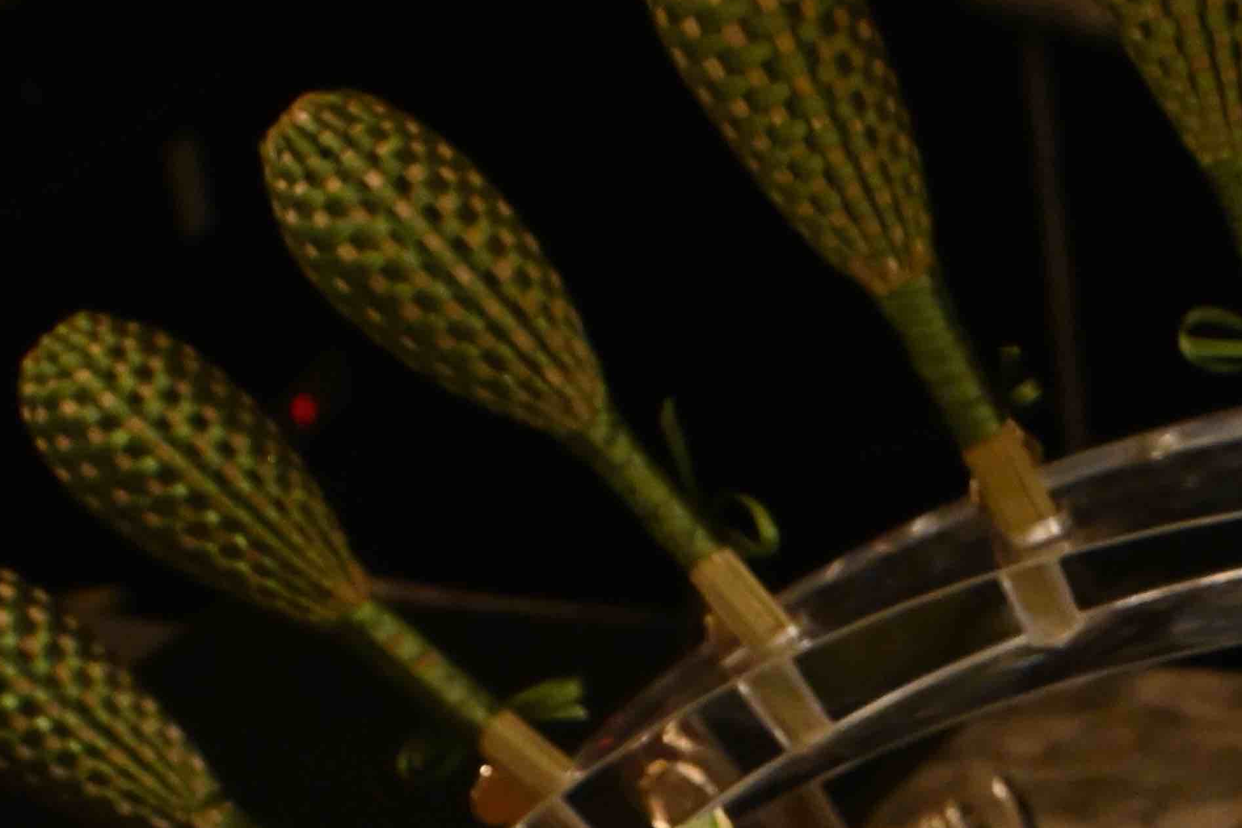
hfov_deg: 19.3
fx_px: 3347
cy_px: 1200
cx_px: 1653
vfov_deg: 13.4
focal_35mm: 97
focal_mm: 22
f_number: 7.1
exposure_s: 1/200
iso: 4000
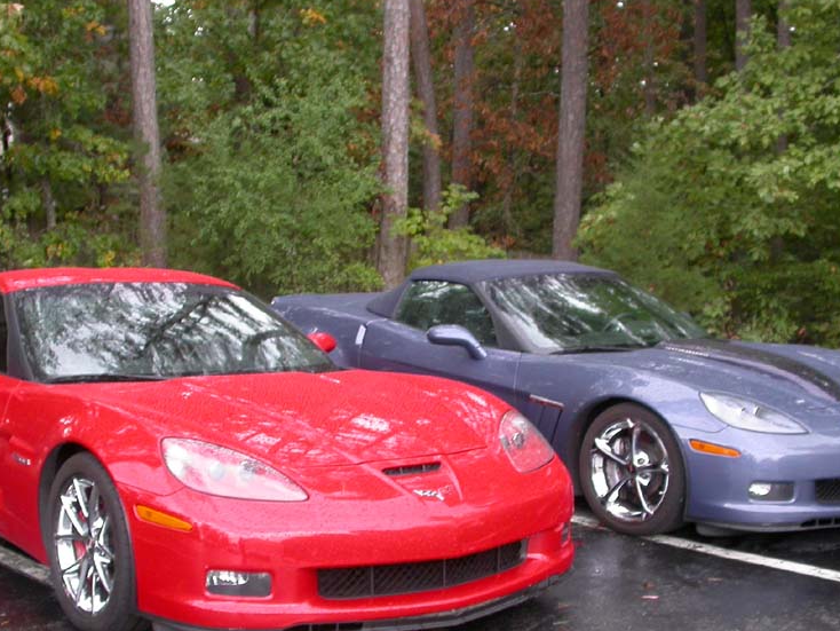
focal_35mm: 53
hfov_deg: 36.2
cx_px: 412
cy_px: 376
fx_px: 1287
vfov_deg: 27.5
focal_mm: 7.85
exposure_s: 1/53.7
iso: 100
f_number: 3
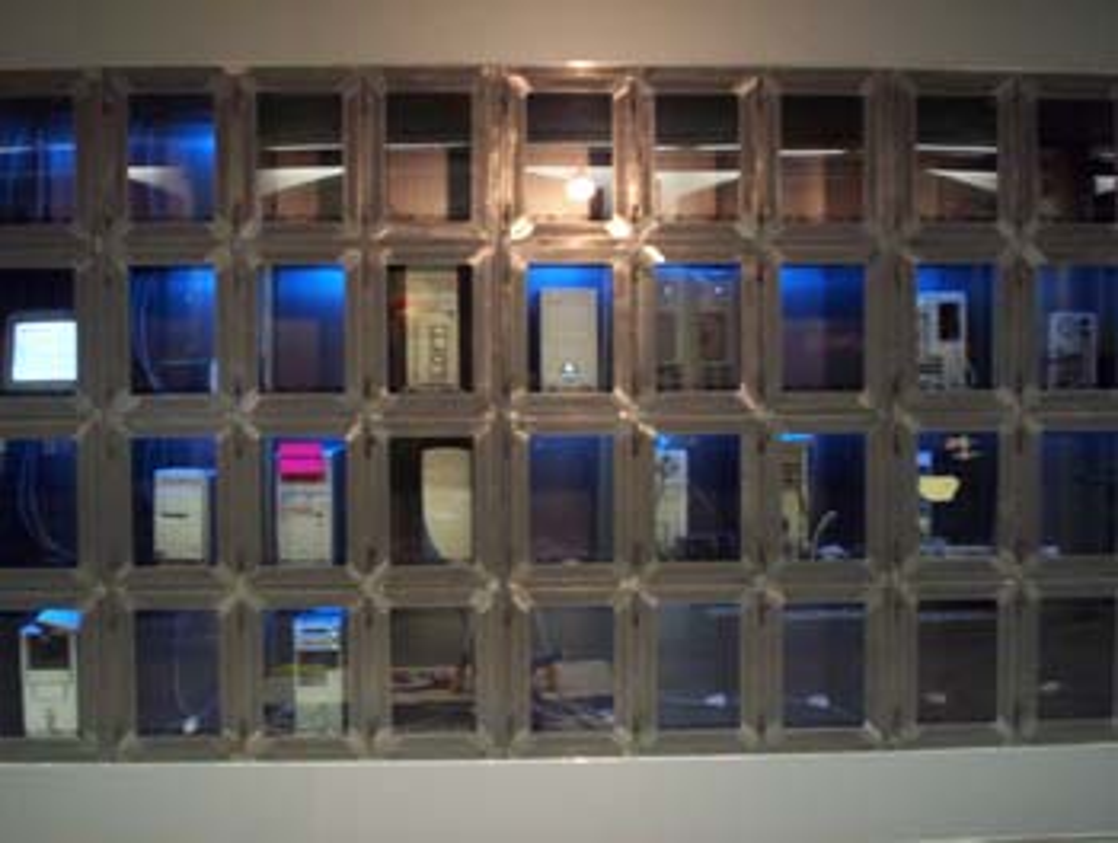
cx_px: 559
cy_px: 422
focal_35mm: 38
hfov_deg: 48.9
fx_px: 1230
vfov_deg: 37.8
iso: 200
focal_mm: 4.99
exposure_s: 1/8
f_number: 4.5
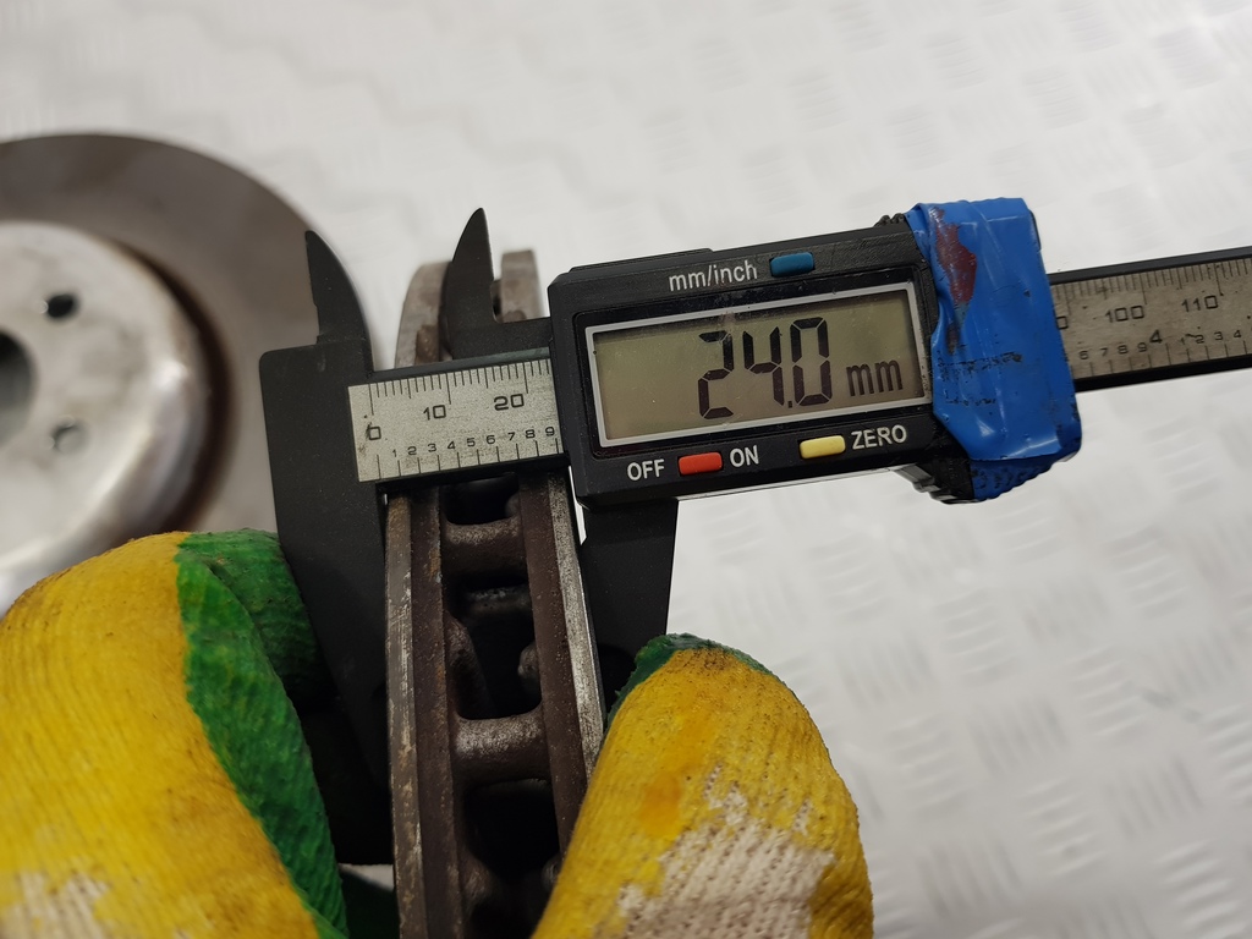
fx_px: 940
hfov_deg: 67.3
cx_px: 626
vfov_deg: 53.1
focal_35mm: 26
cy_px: 470
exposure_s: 1/100
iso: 50
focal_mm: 4.2
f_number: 1.7
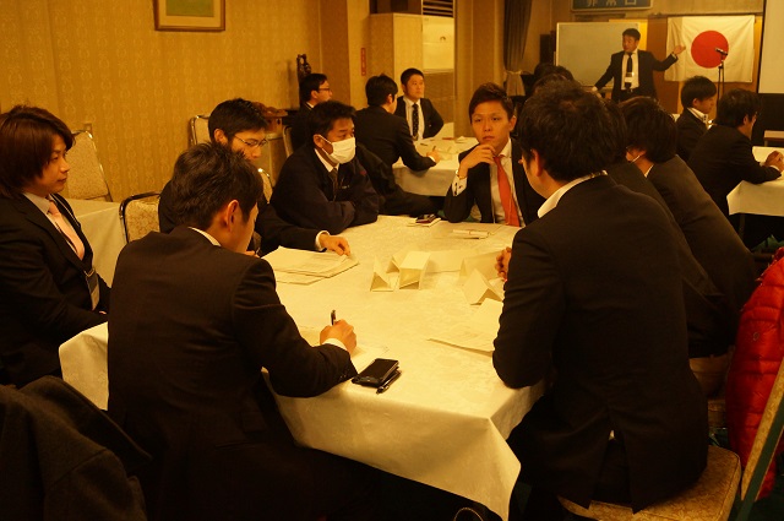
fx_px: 783
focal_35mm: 36
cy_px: 260
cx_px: 392
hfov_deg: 53.2
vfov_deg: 36.8
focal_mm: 24
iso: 1600
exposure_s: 1/60
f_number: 4
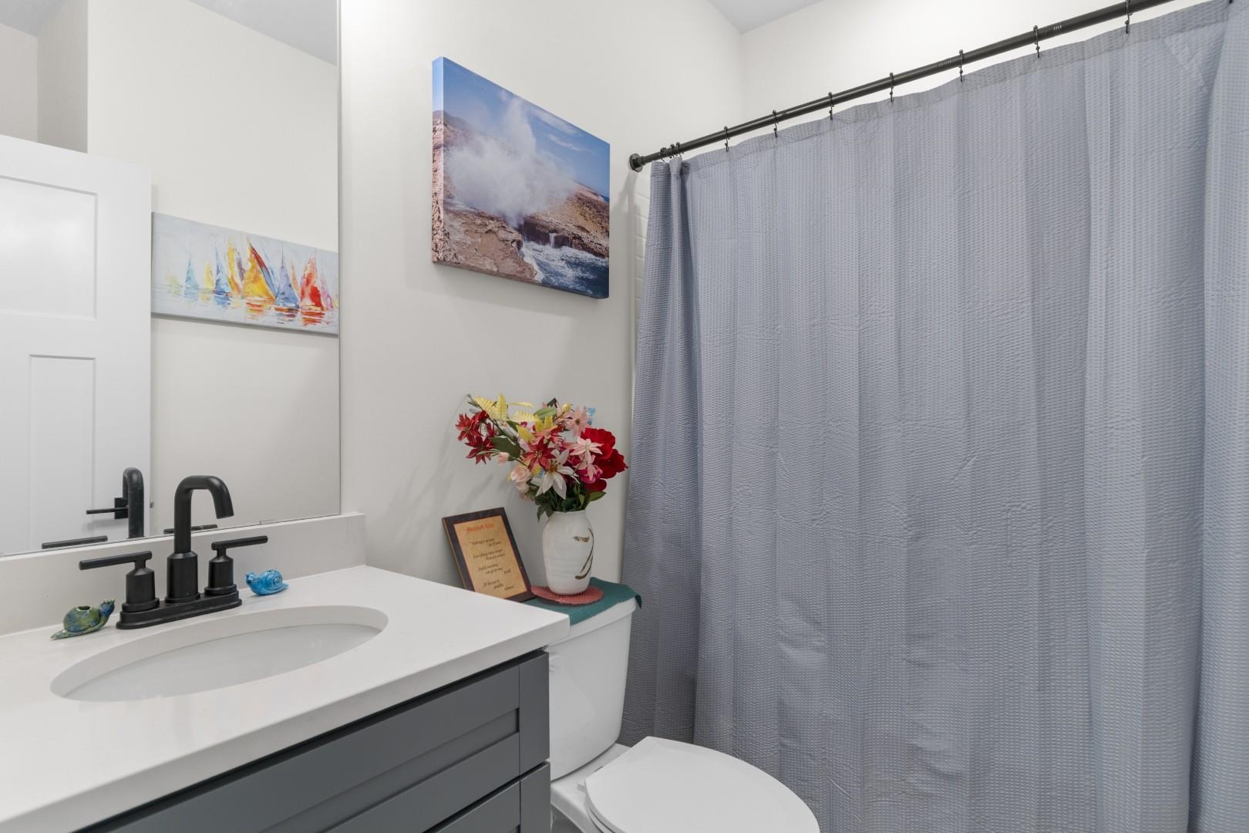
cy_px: 416
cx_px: 624
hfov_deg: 90.0
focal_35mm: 18
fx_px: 624
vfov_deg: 67.4
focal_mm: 12
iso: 100
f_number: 4.8
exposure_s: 1/3
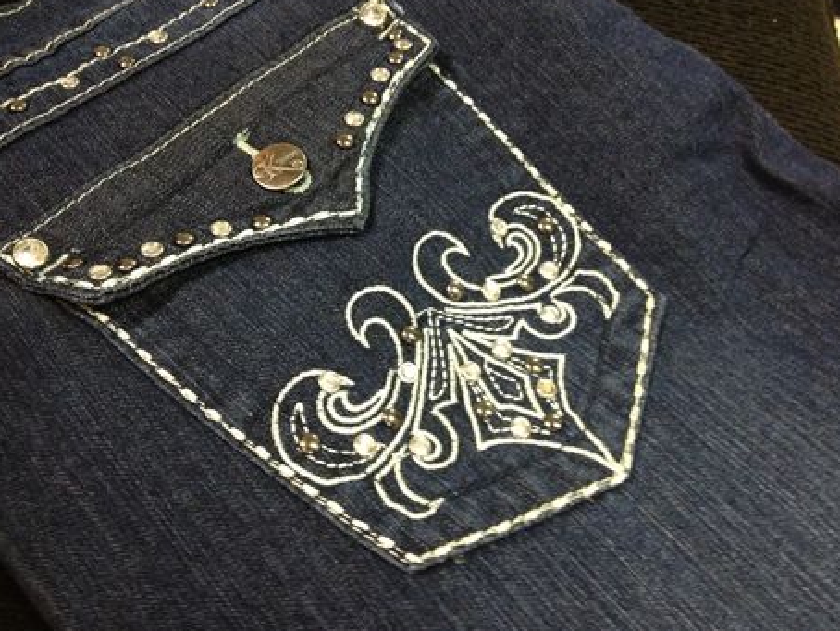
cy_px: 311
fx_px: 898
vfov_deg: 38.7
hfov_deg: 50.1
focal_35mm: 37
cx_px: 409
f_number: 2.4
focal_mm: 4.28
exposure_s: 1/20
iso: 400
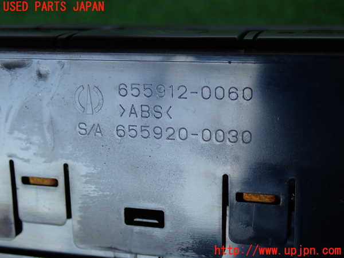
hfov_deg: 33.2
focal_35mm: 58
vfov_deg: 25.2
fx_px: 576
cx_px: 172
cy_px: 129
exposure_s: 1/60
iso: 200
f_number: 3.5
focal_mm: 10.35
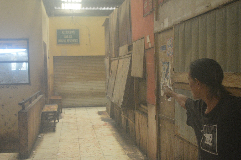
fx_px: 321
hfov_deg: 41.2
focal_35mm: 48
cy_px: 80
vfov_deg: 28.0
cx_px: 120
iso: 3200
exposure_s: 1/320
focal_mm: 32
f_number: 4.8
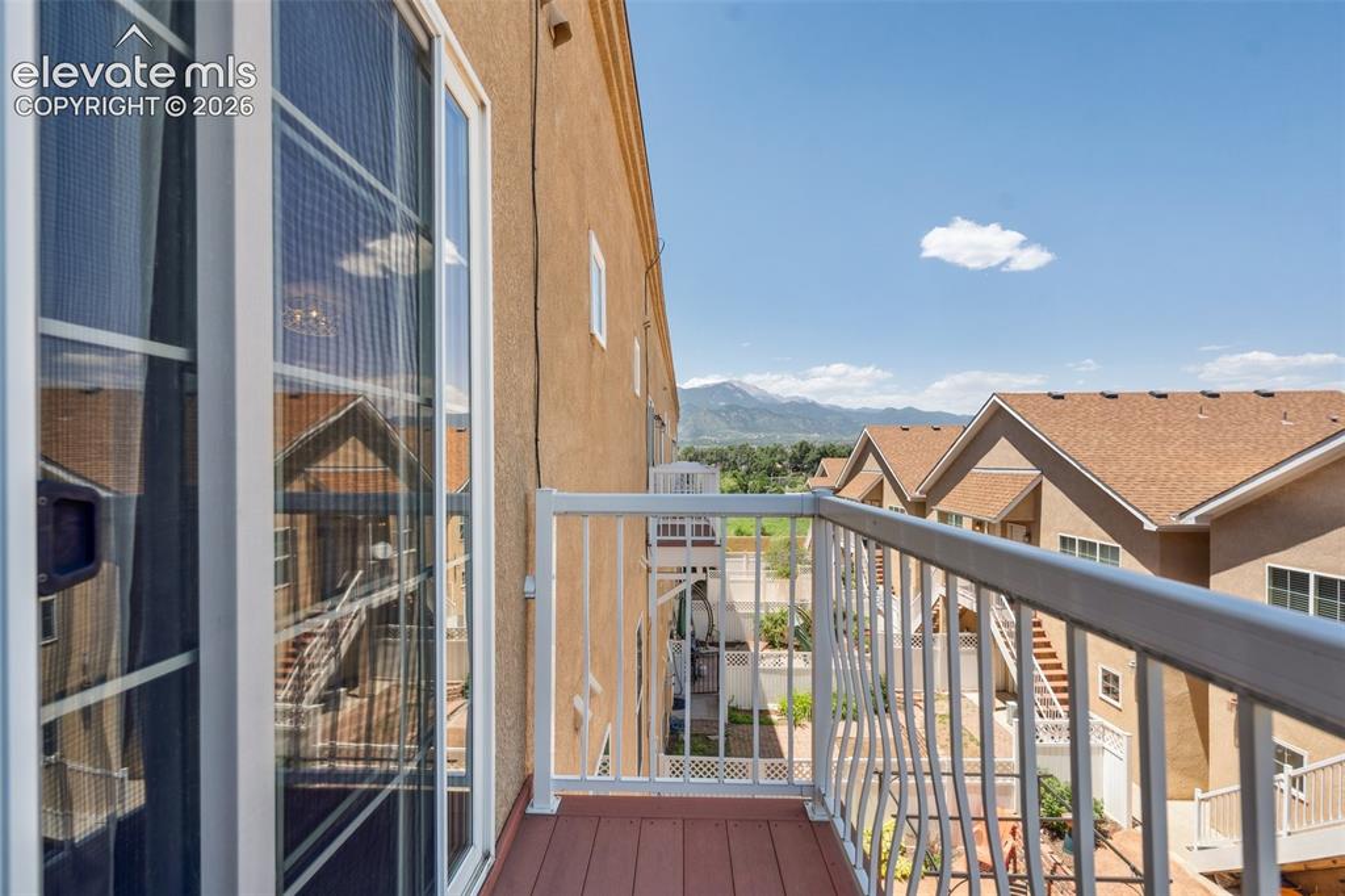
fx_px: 598
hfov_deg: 96.8
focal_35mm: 16
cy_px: 448
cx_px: 672
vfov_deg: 73.7
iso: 100
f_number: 6.7
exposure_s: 1/125
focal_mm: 16
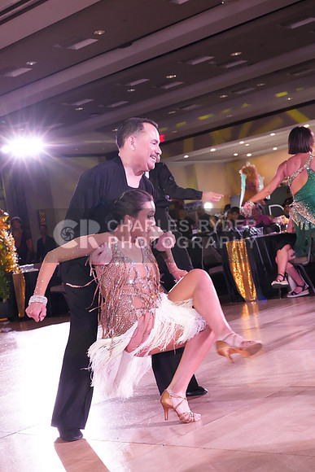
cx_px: 158
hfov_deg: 25.1
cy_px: 236
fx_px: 708
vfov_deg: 36.9
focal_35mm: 54
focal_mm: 54
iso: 8000
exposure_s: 1/250
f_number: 7.1
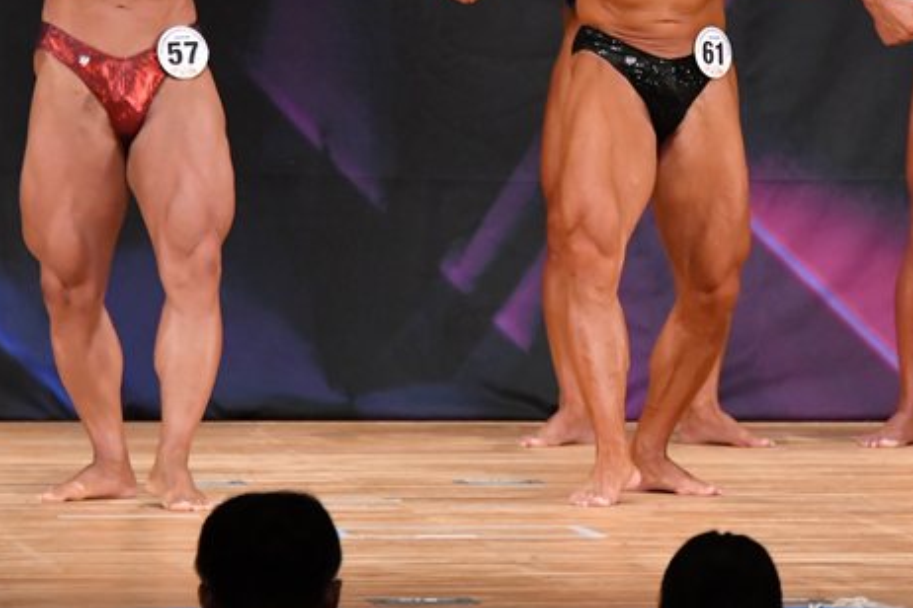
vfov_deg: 2.9
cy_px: 107
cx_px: 744
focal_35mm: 478
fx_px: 12122
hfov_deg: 4.3
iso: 5600
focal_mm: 190
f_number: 5.6
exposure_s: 1/400
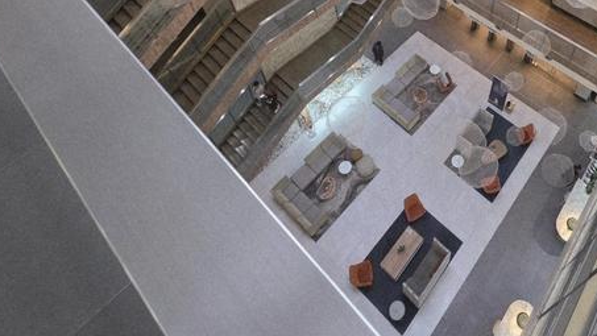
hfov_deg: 69.2
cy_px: -28
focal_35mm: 25
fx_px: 396
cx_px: 447
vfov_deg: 38.6
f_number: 1.9
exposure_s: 1/50
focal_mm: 2.2
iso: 500
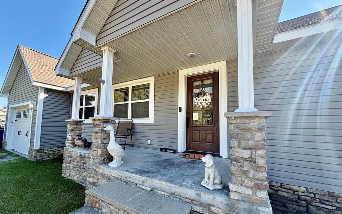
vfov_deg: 74.7
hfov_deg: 101.5
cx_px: 170
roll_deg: -0.5
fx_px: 140
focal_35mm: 15
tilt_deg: +4.0
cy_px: 115
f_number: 2.2
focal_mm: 2.22
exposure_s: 1/502
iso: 64
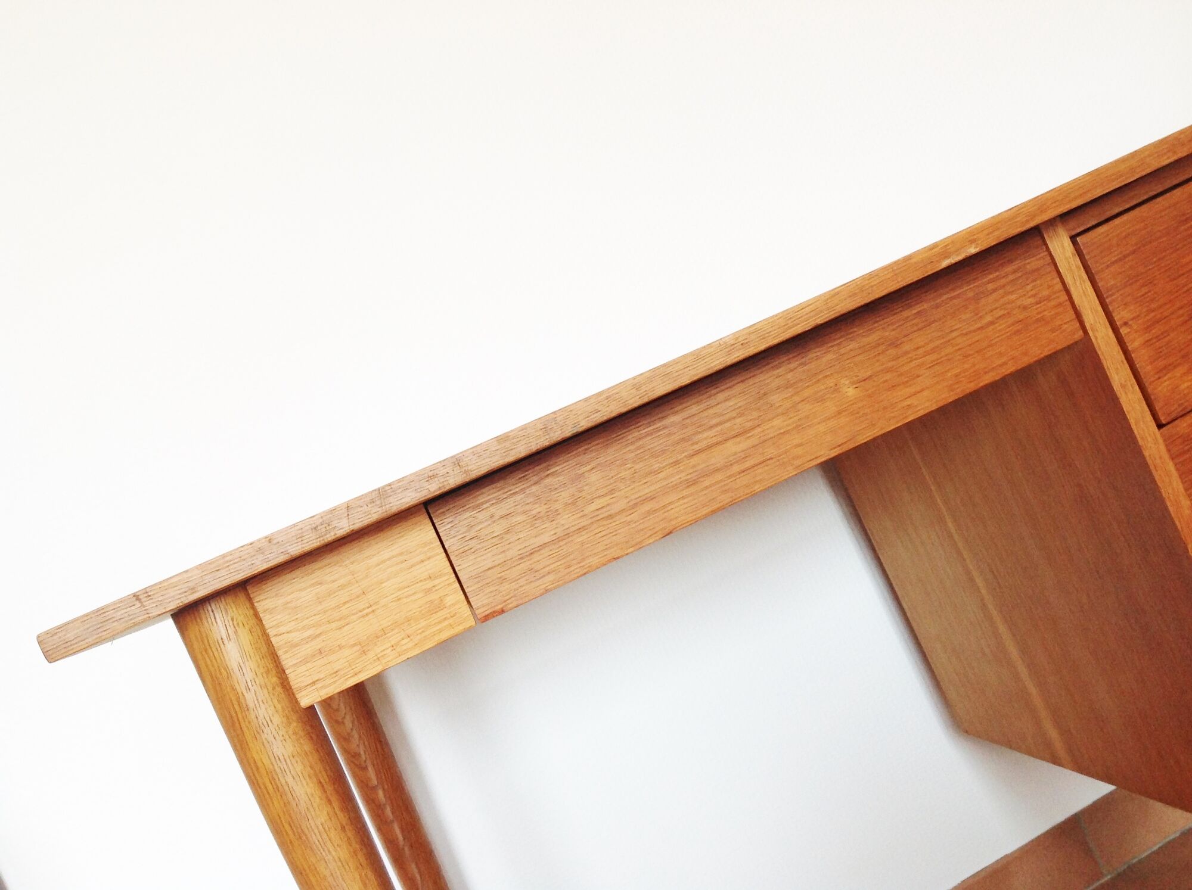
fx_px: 1203
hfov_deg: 52.7
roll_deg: +25.7
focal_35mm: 35
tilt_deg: -1.3
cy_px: 445
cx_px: 596
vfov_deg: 40.6
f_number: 2.4
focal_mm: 4.28
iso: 64
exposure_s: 1/40
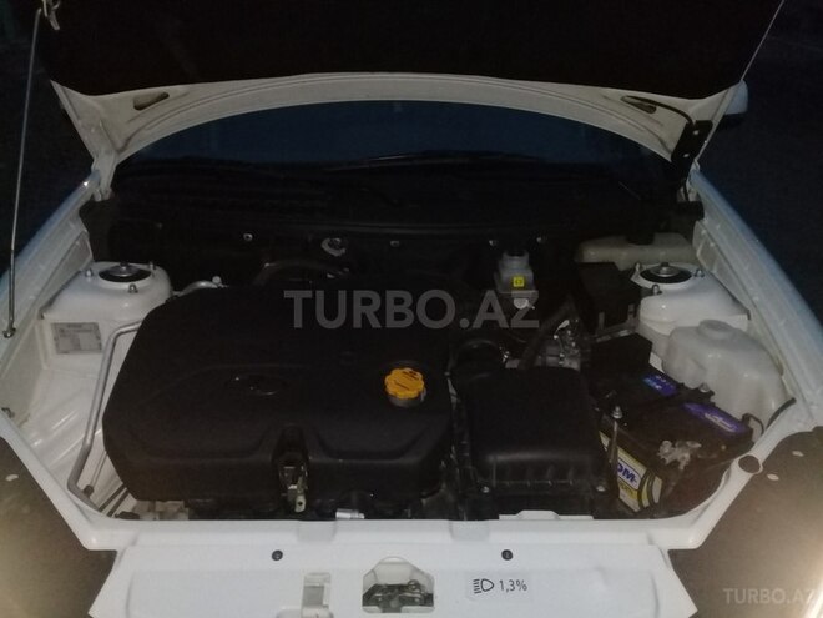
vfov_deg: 45.4
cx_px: 412
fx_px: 737
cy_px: 309
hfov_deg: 58.4
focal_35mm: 31
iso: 400
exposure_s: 1/33
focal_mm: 3.3
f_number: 2.2
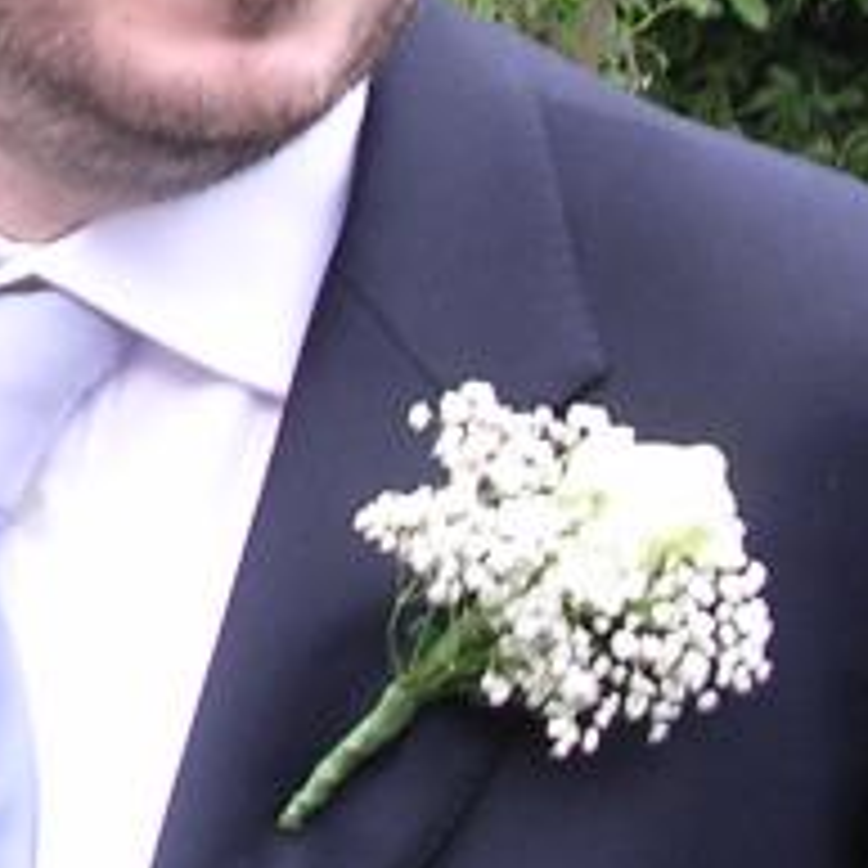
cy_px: -283
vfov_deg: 12.2
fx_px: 3943
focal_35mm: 139
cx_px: -229
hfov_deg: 12.2
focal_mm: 5.8
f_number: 2.8
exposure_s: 1/41.4
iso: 100
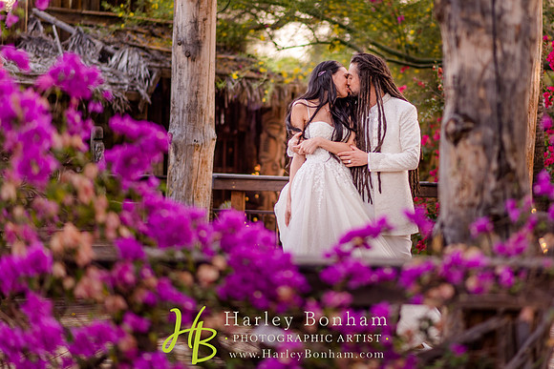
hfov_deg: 19.9
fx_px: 1576
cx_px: 334
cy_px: 147
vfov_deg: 13.4
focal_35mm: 102
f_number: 2
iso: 100
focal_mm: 85
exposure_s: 1/250
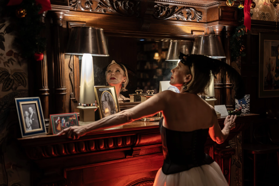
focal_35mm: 42
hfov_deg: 46.4
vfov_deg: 31.9
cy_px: 93
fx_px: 325
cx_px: 140
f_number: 2
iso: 1600
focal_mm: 42
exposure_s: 1/250
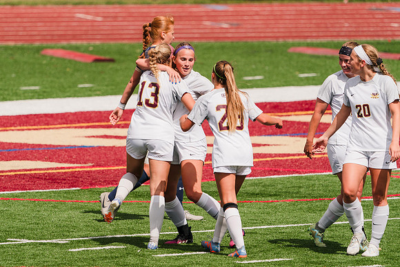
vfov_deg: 1.9
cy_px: 105
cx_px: 157
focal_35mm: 729
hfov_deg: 2.8
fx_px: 8102
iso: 160
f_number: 6.3
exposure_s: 1/1600
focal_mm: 600
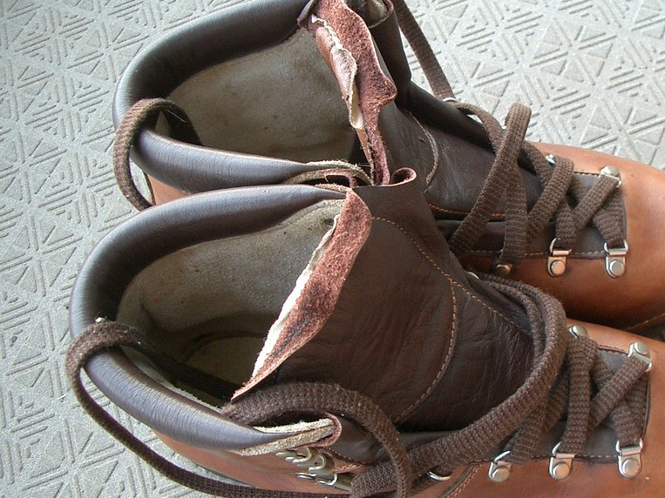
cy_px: 273
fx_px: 903
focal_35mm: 47
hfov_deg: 40.0
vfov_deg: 30.9
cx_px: 432
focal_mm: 5.8
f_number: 2.6
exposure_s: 1/40
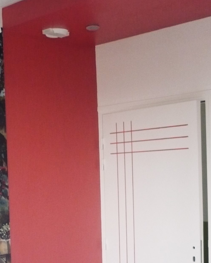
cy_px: 209
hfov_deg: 21.3
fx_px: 546
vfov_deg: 26.6
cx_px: 15
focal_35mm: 70
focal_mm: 5.8
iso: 400
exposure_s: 1/40
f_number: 2.8
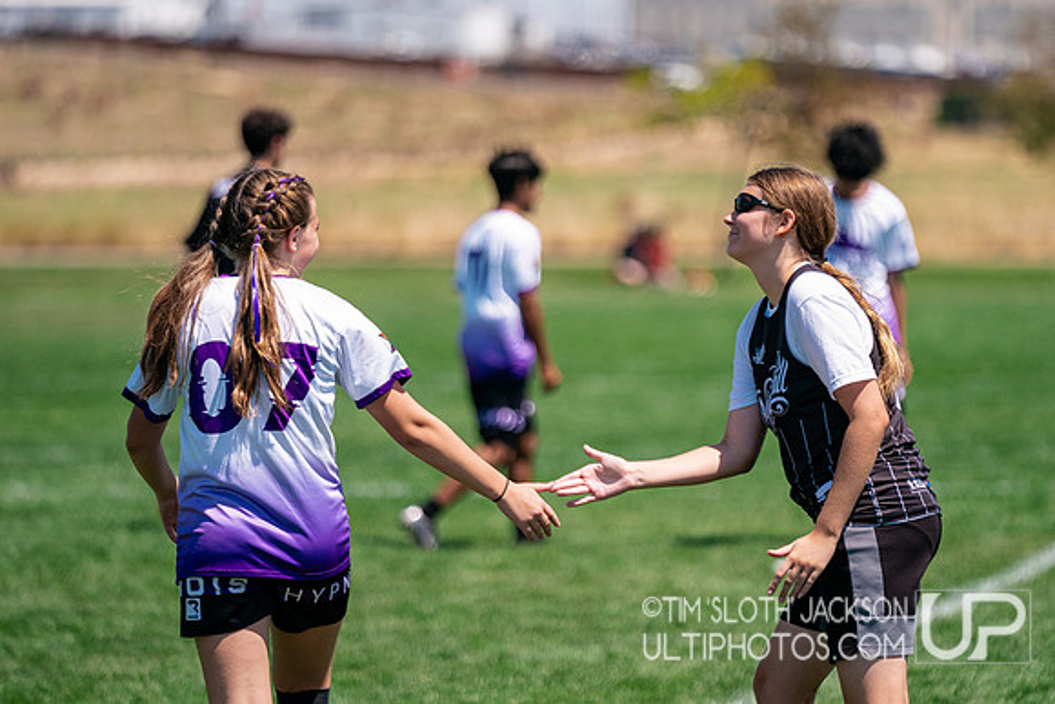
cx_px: 630
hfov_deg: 7.3
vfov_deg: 4.9
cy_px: 359
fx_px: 8310
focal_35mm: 284
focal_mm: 200
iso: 640
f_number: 2.8
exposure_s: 1/10000
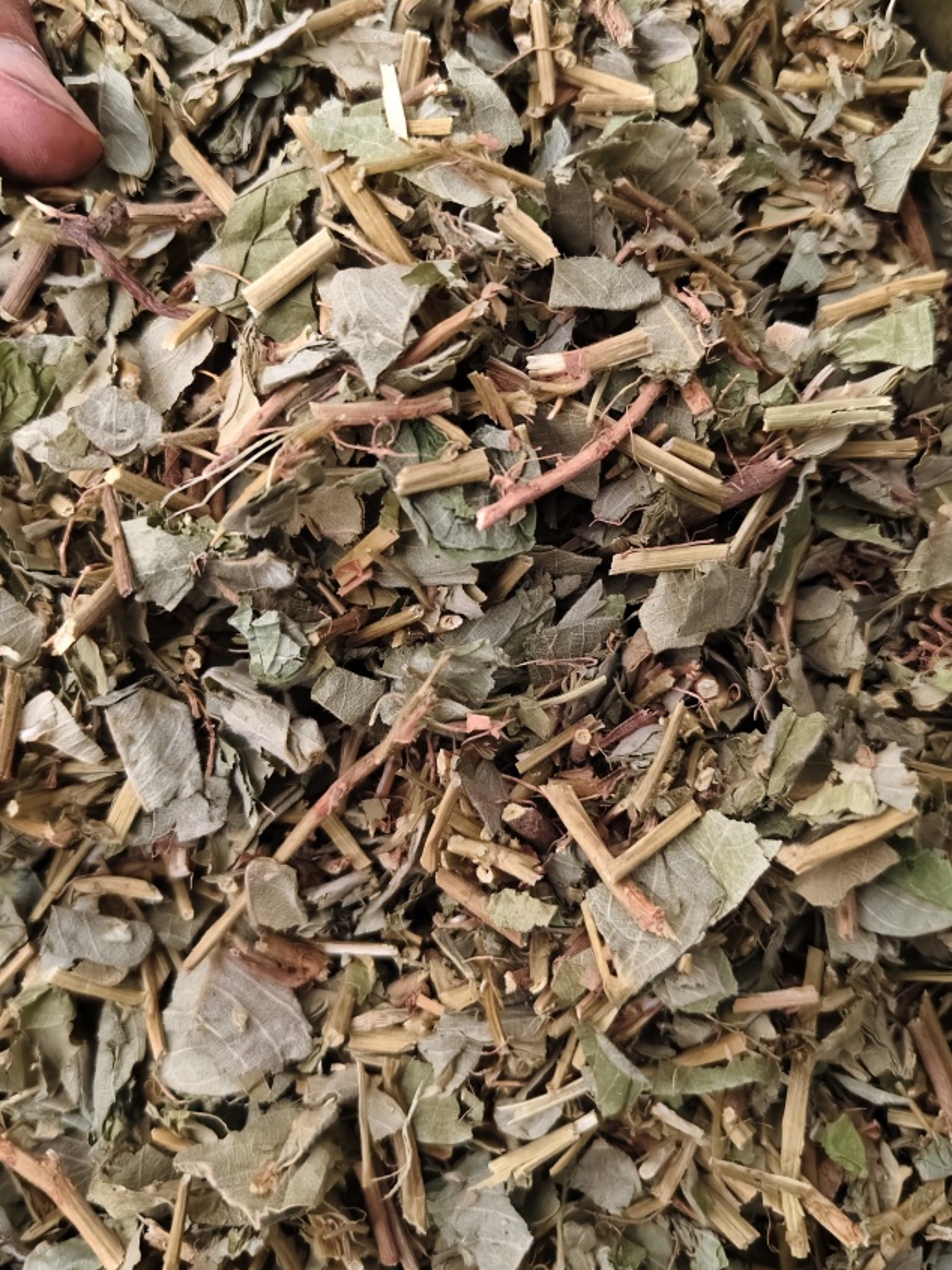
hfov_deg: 48.2
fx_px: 1064
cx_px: 479
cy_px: 579
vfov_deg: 61.6
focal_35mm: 29
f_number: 1.88
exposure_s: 1/361
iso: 3570
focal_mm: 5.56
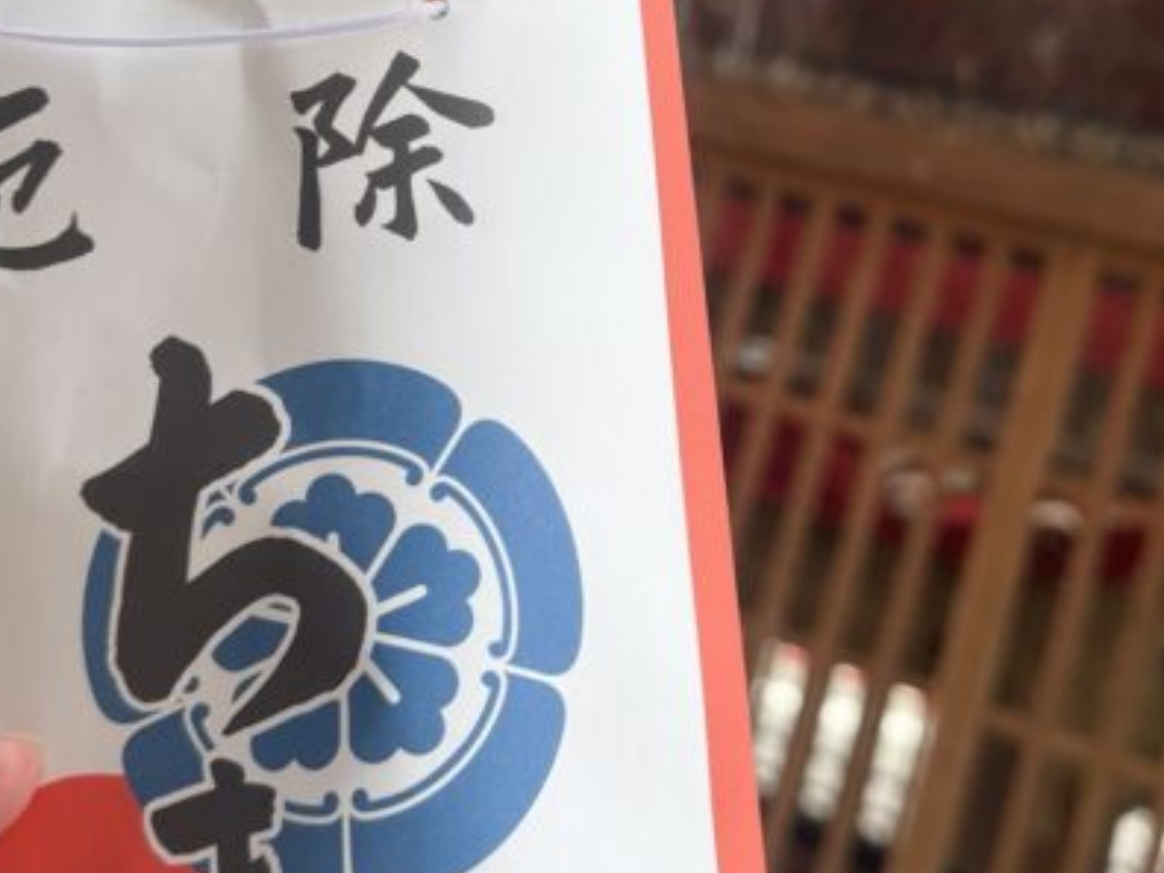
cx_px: 755
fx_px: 2085
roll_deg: -14.7
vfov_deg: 23.2
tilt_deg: +4.0
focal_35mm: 62
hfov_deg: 31.0
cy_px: 153
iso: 80
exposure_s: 1/467
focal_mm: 6.76
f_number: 1.78
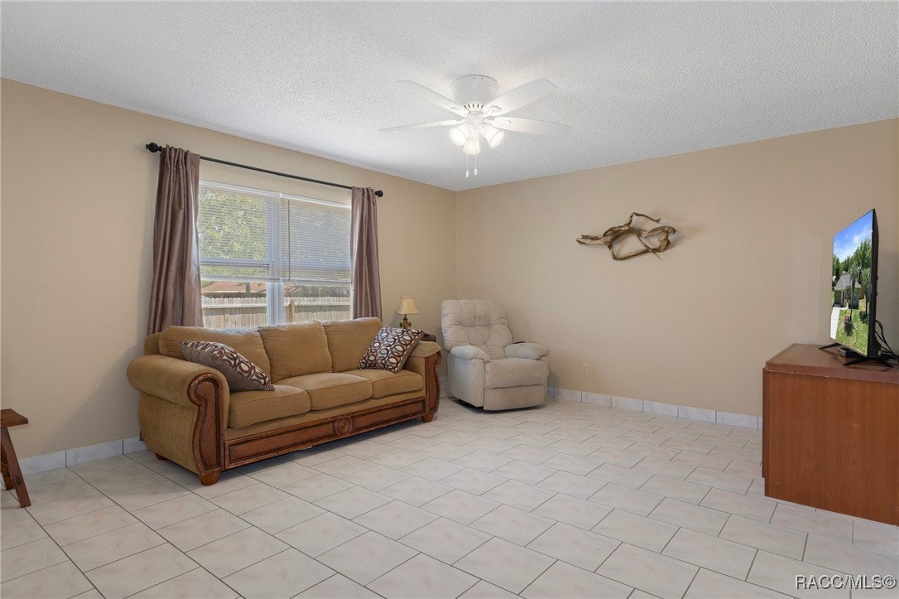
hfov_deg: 85.4
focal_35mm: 20
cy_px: 300
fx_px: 487
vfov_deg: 63.2
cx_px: 450
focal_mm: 13
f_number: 8
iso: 250
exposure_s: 1/1.43
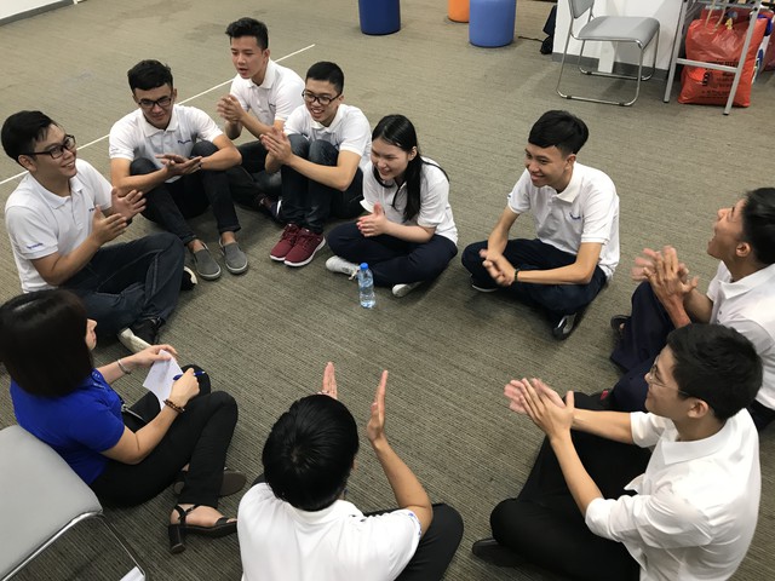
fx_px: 627
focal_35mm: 28
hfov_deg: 63.4
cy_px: 290
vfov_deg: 49.7
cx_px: 388
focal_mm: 3.99
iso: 40
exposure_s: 1/33
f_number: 1.8
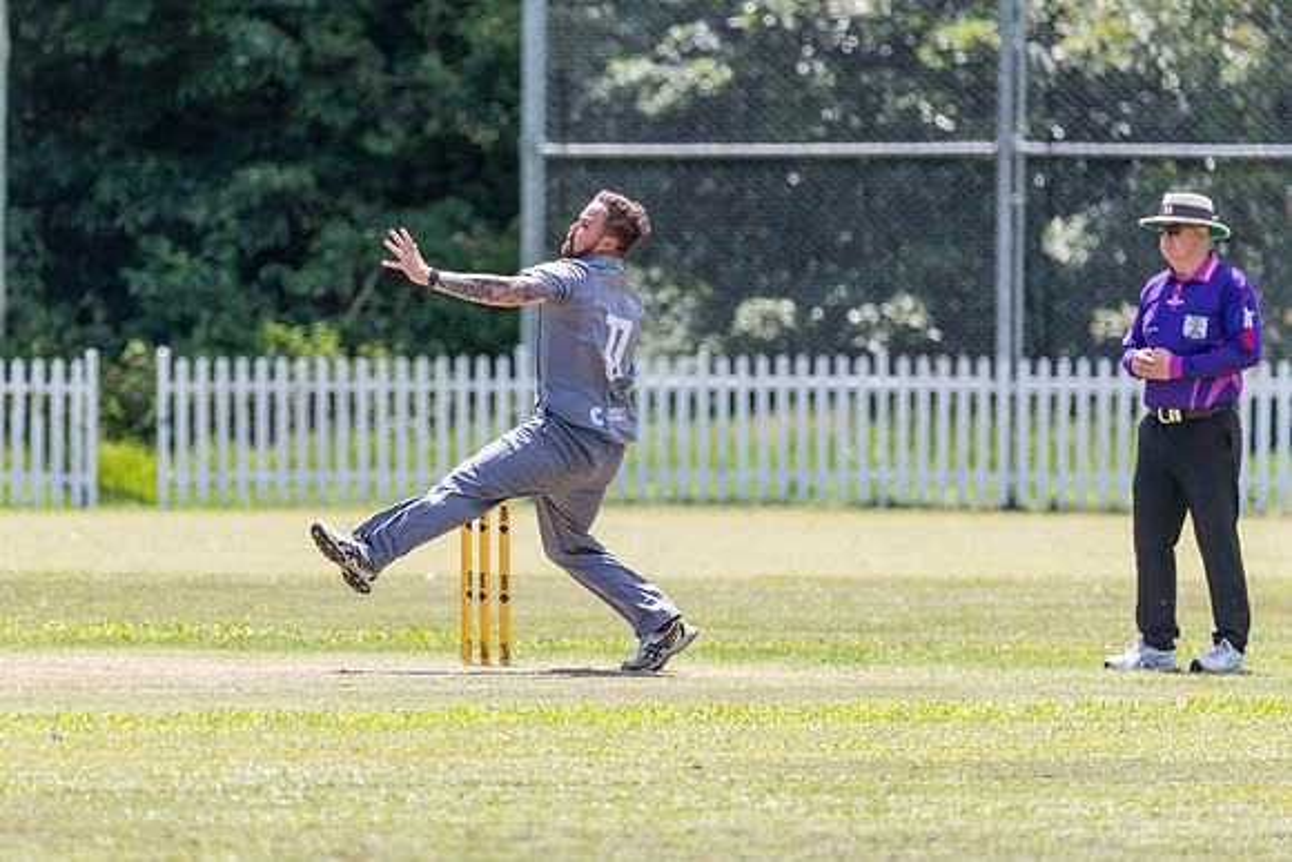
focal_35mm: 587
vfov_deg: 2.3
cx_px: 555
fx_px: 21071
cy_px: 371
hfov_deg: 3.5
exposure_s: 1/2000
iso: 1000
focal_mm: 500
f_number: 6.3
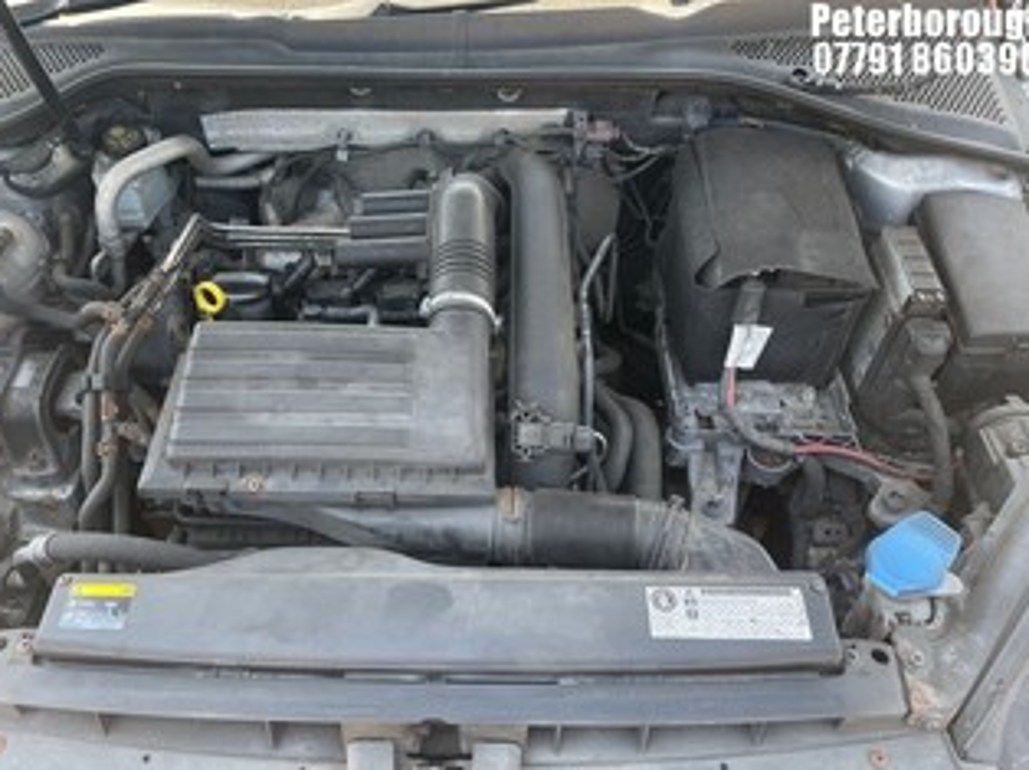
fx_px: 861
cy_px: 426
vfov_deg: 48.1
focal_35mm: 29
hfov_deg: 61.6
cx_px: 475
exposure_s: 1/141
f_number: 1.6
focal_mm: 4.2
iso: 32
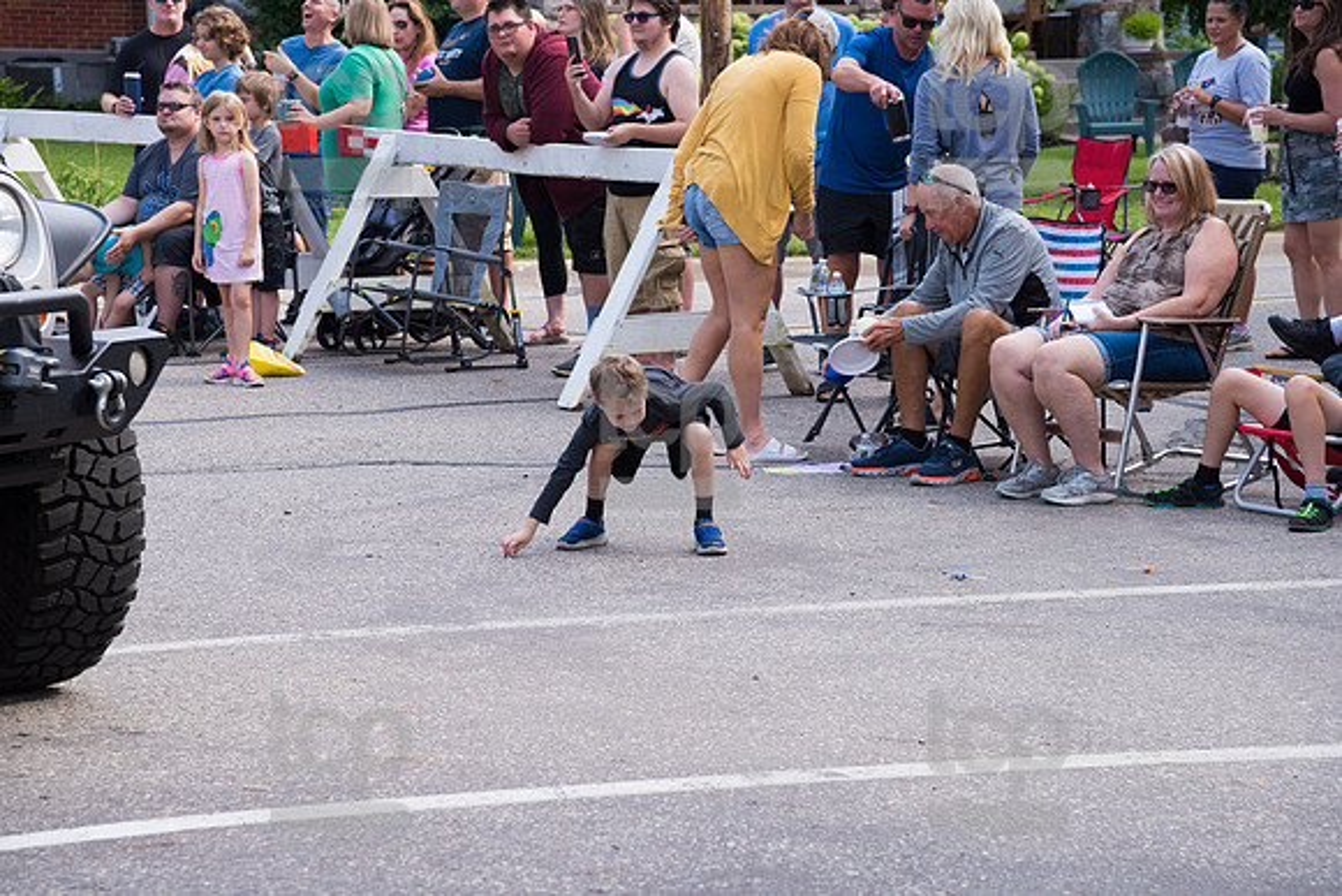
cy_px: 448
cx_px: 671
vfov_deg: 11.4
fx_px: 4474
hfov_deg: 17.1
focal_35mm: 120
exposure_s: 1/500
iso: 560
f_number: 6.3
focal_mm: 120
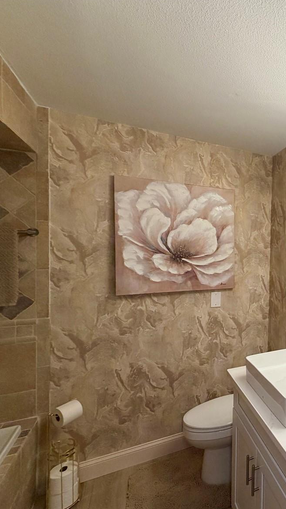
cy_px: 261
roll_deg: -0.1
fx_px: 283
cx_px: 314
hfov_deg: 42.3
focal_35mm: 21
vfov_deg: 83.8
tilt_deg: -2.2
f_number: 2.2
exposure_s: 1/120
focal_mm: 2.22
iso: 160
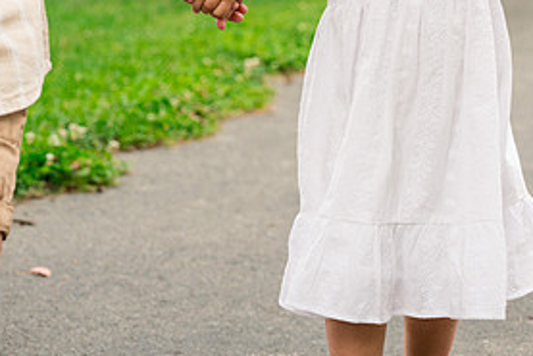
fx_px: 2637
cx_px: 498
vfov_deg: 7.7
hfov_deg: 11.5
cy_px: 28
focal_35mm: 178
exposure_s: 1/320
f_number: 5
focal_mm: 85
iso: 500
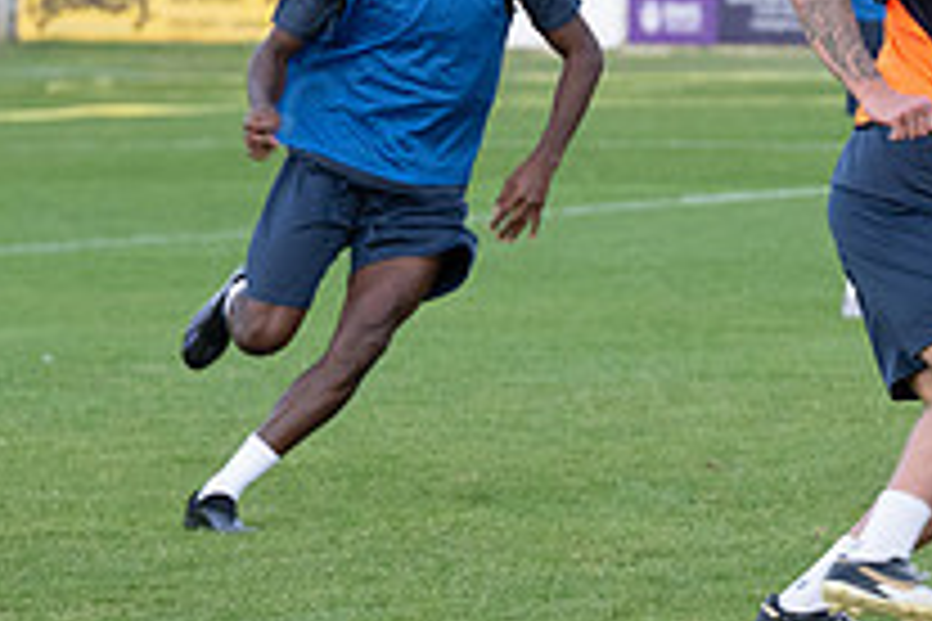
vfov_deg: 3.5
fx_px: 10303
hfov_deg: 5.2
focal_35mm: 398
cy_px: 351
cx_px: 1004
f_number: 3.2
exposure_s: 1/250
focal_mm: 95
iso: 1000
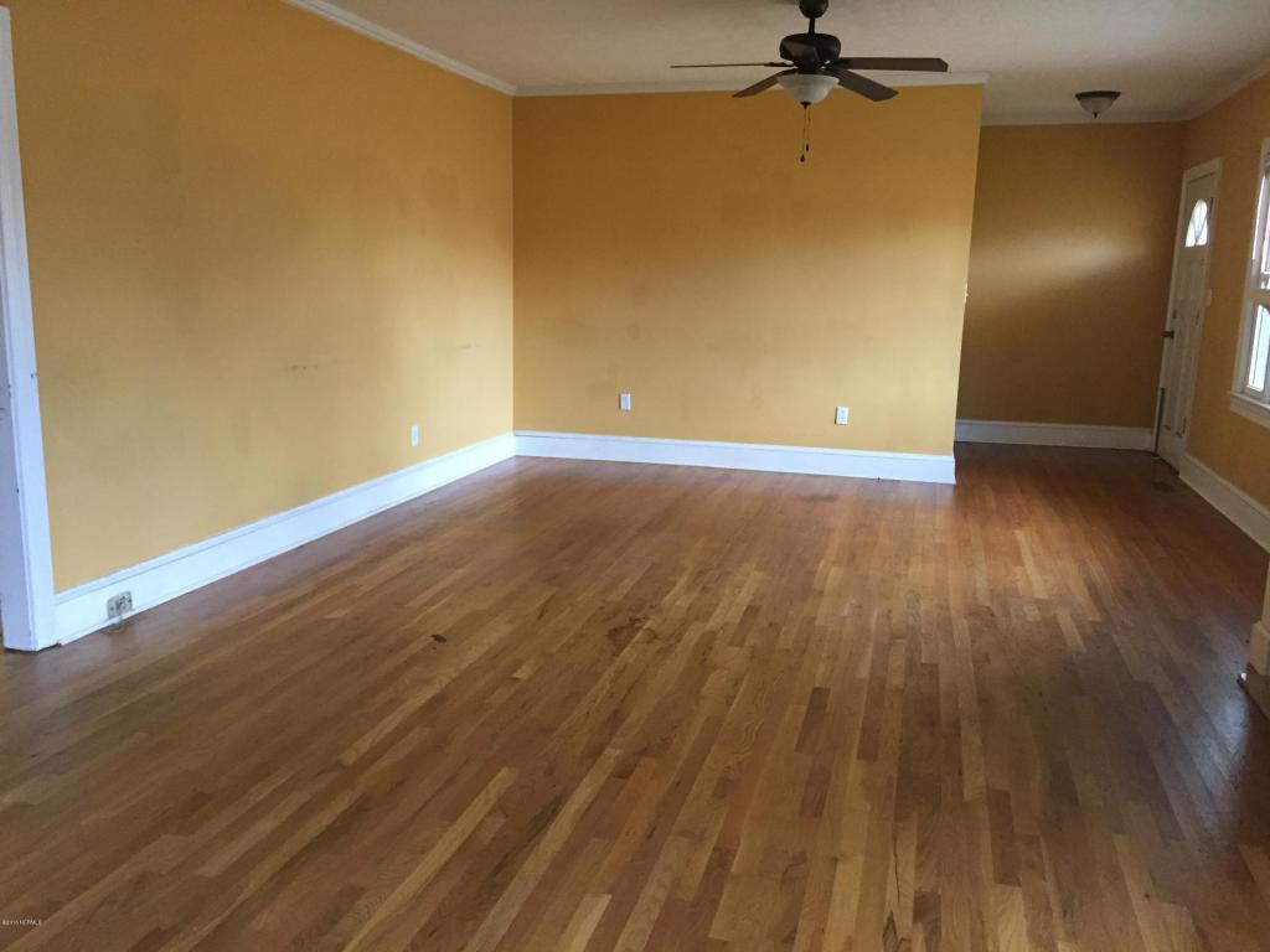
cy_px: 476
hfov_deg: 61.7
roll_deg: -3.0
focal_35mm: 29
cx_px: 635
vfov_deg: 48.2
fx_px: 1064
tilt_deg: -8.3
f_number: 2.2
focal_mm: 4.15
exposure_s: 1/30
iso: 160
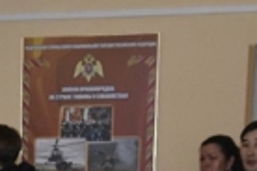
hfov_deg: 10.6
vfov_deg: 6.9
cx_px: -136
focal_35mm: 188
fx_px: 1340
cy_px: 409
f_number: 4.5
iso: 800
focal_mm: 23
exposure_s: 1/200
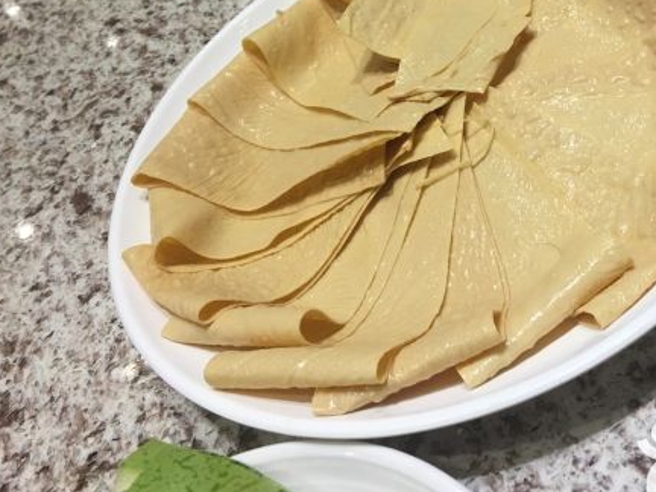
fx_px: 891
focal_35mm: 47
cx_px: 486
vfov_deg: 30.5
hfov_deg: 39.4
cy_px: 137
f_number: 2.2
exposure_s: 1/33
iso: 50
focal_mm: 4.15
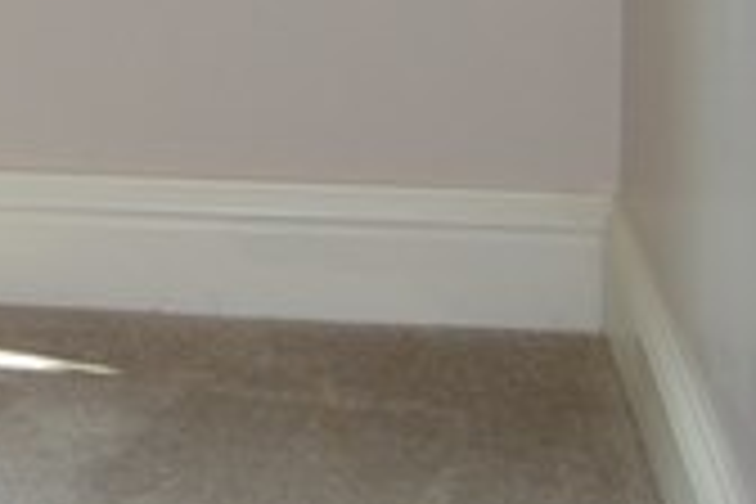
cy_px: -612
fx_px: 3675
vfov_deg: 7.4
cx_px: -1334
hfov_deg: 9.7
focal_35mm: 175
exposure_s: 1/125
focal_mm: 18
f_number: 4
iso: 250
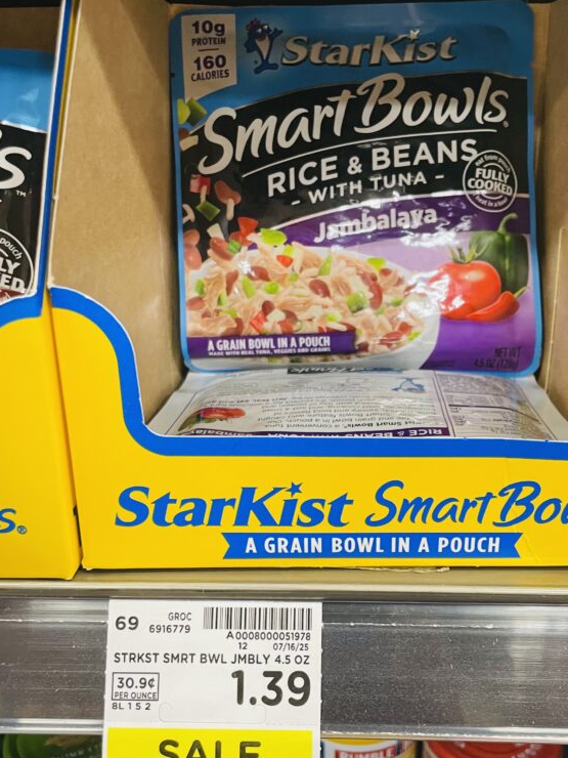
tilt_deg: -21.6
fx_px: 788
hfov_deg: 39.6
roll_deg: -0.9
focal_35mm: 36
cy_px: 431
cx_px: 322
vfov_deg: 51.2
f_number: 1.6
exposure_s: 1/44
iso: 160
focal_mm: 4.2
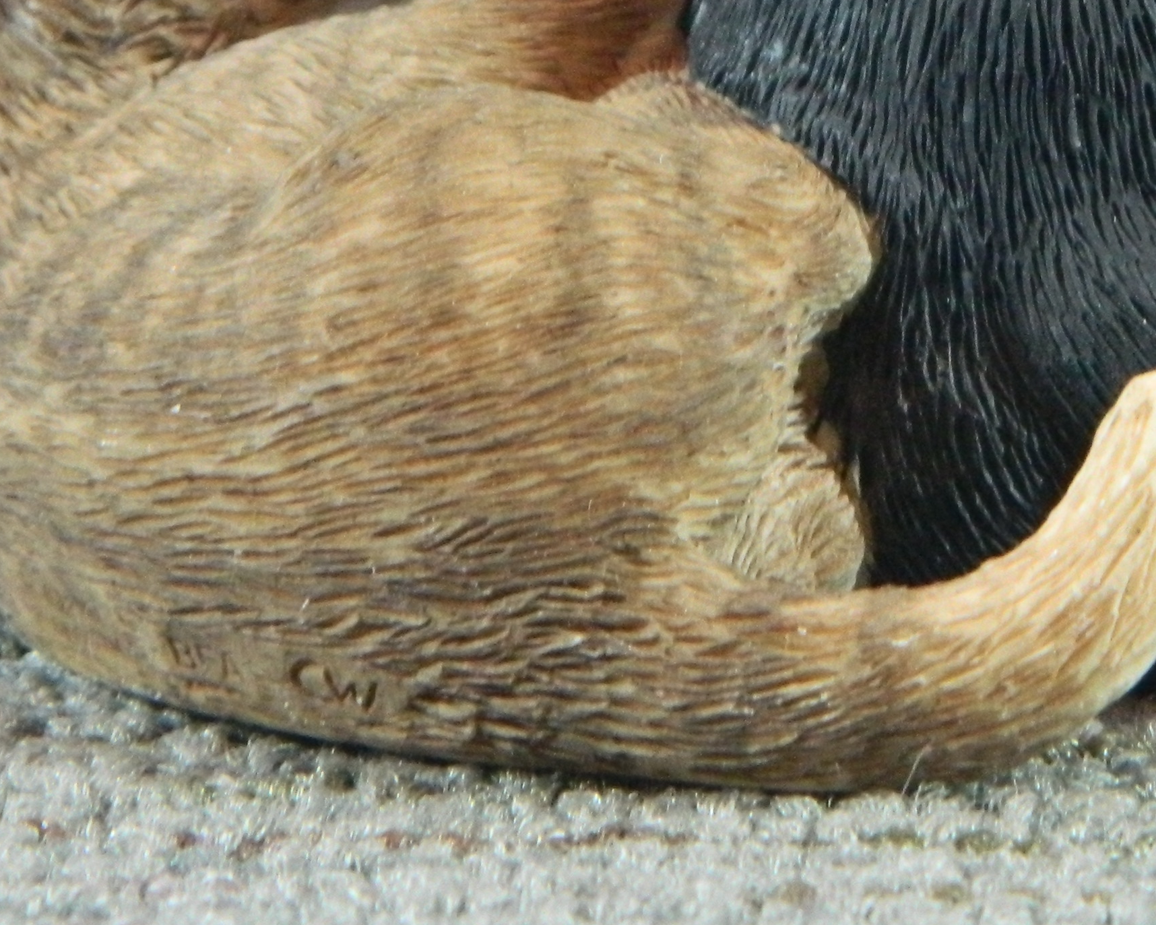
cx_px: 897
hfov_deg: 6.1
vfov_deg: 4.9
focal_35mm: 317
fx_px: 10846
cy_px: -95
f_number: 4.7
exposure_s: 1/13
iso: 400
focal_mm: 23.2
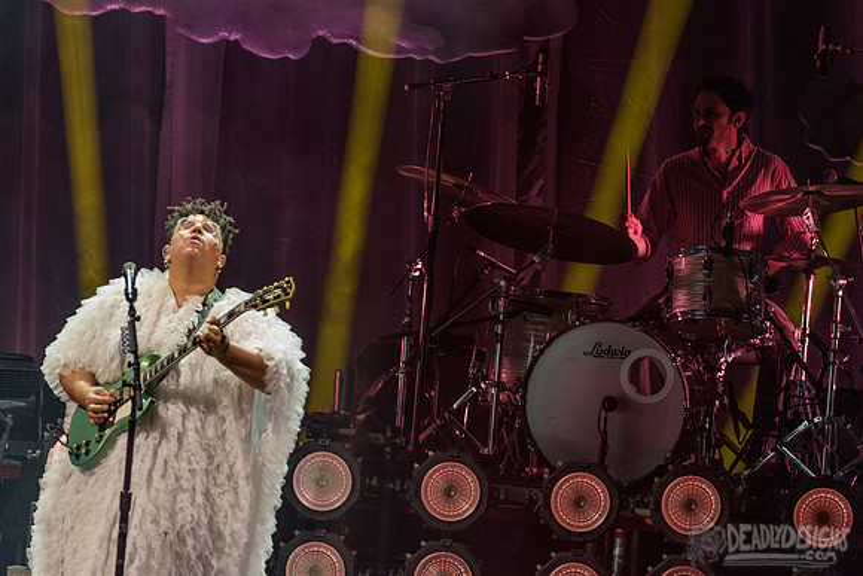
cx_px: 413
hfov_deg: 5.4
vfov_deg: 3.6
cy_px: 288
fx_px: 9148
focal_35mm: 382
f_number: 5.6
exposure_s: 1/320
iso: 2500
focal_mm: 360
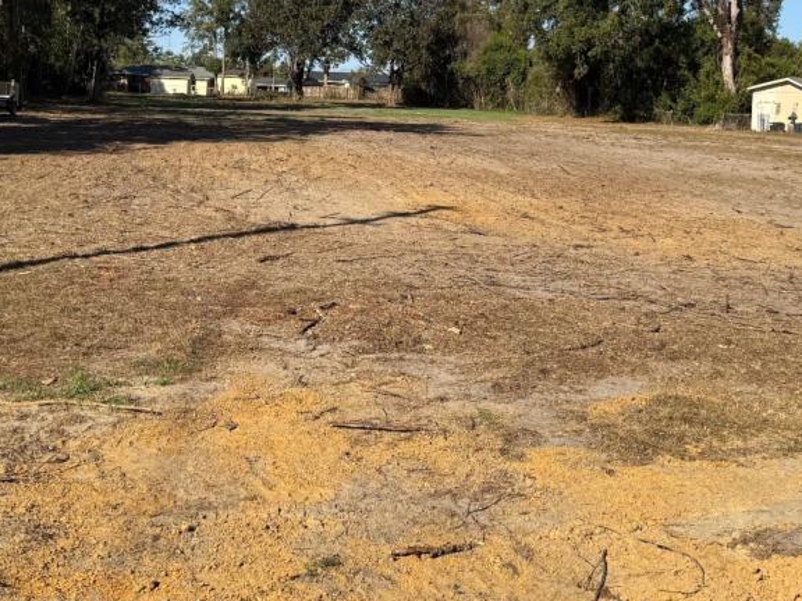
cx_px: 407
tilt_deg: -0.1
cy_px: 125
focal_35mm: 50
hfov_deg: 38.2
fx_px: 1158
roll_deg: -2.1
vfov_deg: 28.5
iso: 80
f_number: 1.78
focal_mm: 6.76
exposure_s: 1/4405
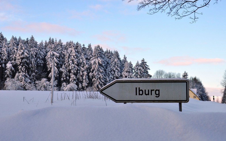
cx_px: 112
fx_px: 474
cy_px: 74
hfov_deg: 26.8
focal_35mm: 77
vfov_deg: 17.0
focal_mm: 50
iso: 200
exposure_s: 1/320
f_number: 9
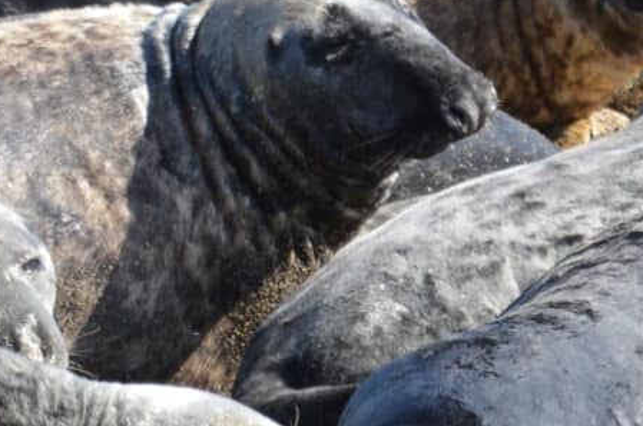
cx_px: 577
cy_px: 294
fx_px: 30516
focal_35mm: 1711
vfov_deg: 0.8
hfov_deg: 1.2
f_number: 5.6
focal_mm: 200
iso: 220
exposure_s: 1/500
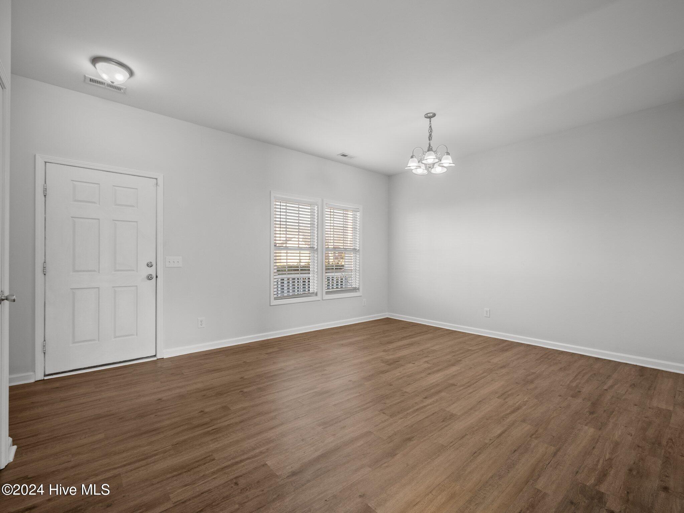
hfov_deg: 102.1
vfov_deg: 85.7
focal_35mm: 14
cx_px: 342
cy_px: 256
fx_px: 277
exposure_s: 1/13
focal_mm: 7
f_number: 4
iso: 200
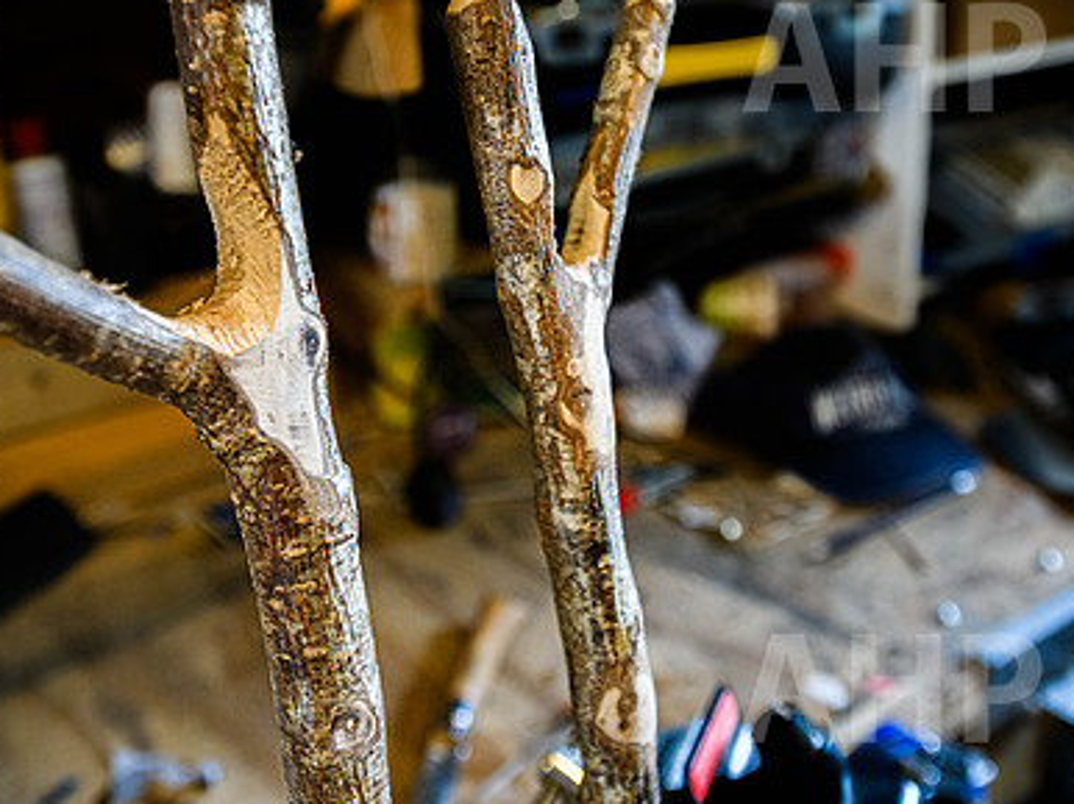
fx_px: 1178
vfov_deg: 37.4
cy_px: 284
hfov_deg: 49.0
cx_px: 521
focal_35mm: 38
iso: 1600
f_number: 3.2
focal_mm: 22
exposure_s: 1/125
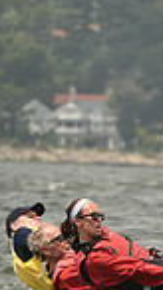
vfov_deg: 1.8
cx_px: 559
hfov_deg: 1.0
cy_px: 233
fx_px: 9300
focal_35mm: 1209
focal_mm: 290
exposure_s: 1/1250
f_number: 8
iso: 320
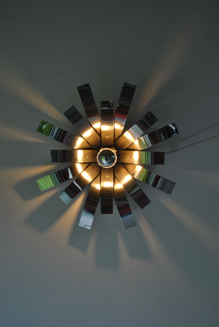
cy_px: 164
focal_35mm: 51
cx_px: 110
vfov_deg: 38.8
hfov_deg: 26.6
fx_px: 464
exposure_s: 1/100
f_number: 5
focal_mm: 34
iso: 100
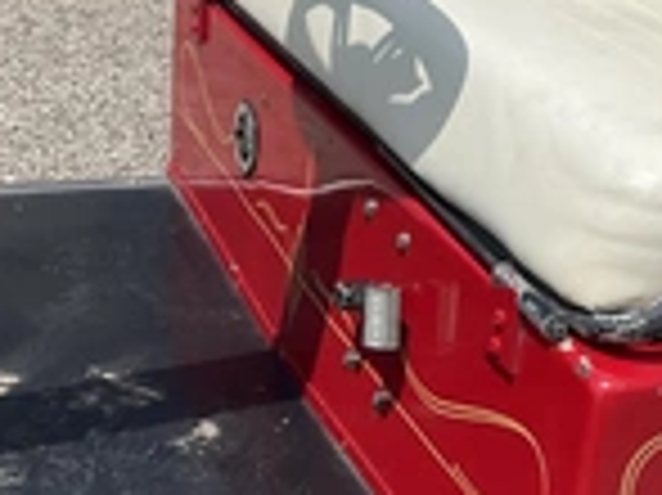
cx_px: 329
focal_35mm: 79
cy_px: 396
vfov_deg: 18.5
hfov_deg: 24.7
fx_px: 1510
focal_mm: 3
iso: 25
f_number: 1.8
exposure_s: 1/2667
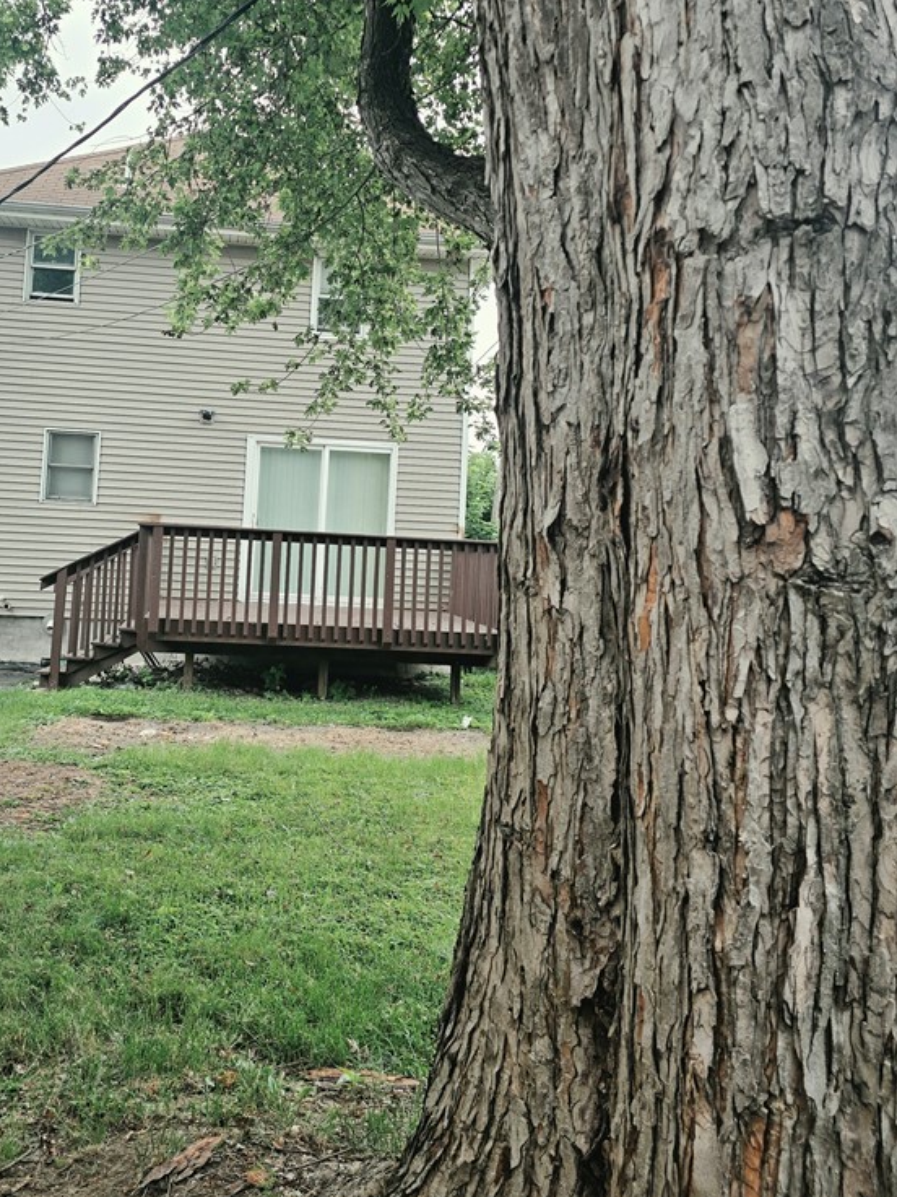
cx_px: 309
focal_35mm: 32
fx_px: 1106
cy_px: 467
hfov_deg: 43.6
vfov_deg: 56.3
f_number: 1.7
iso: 12
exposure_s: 1/244
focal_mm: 6.3
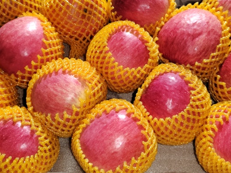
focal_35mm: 42
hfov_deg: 44.7
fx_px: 280
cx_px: 125
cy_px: 78
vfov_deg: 34.3
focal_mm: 6.14
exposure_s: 1/100
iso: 5000
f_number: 1.8
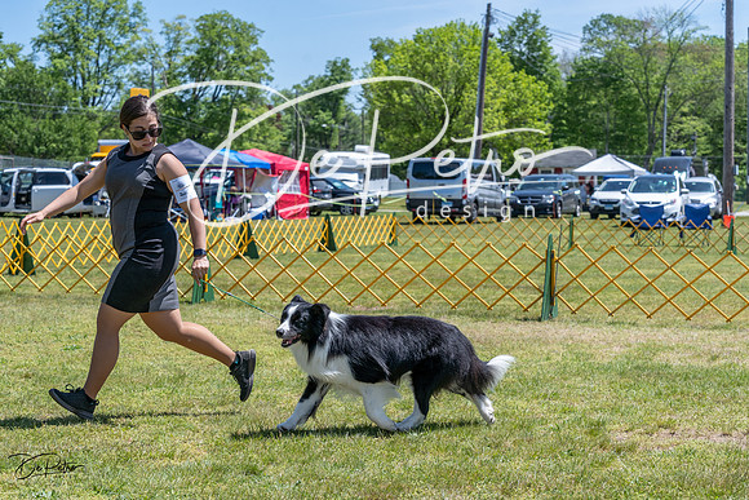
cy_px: 250
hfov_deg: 28.8
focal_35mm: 70
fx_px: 1457
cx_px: 374
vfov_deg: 19.5
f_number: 7.1
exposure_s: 1/1600
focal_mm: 70
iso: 800
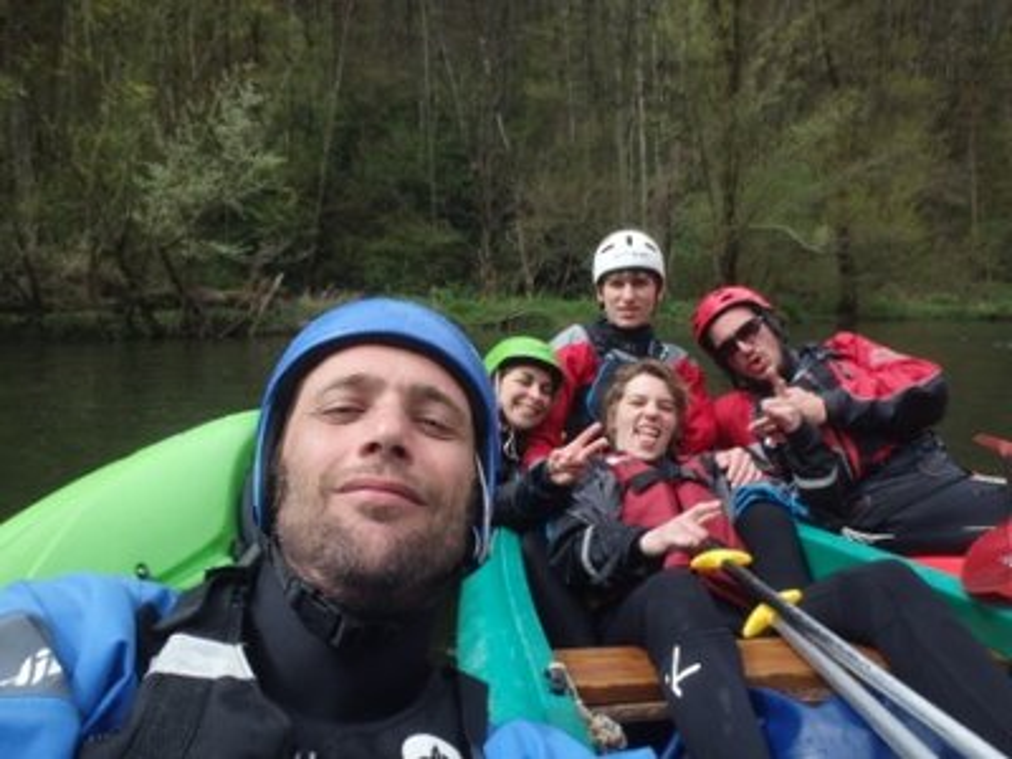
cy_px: 380
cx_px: 506
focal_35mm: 28
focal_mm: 5
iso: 125
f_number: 11
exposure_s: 1/100
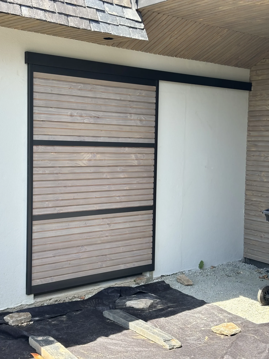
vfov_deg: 36.8
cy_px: 180
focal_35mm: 52
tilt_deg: -4.5
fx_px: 539
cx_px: 134
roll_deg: -1.9
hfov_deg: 28.0
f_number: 1.6
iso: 32
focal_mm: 5.96
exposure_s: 1/435
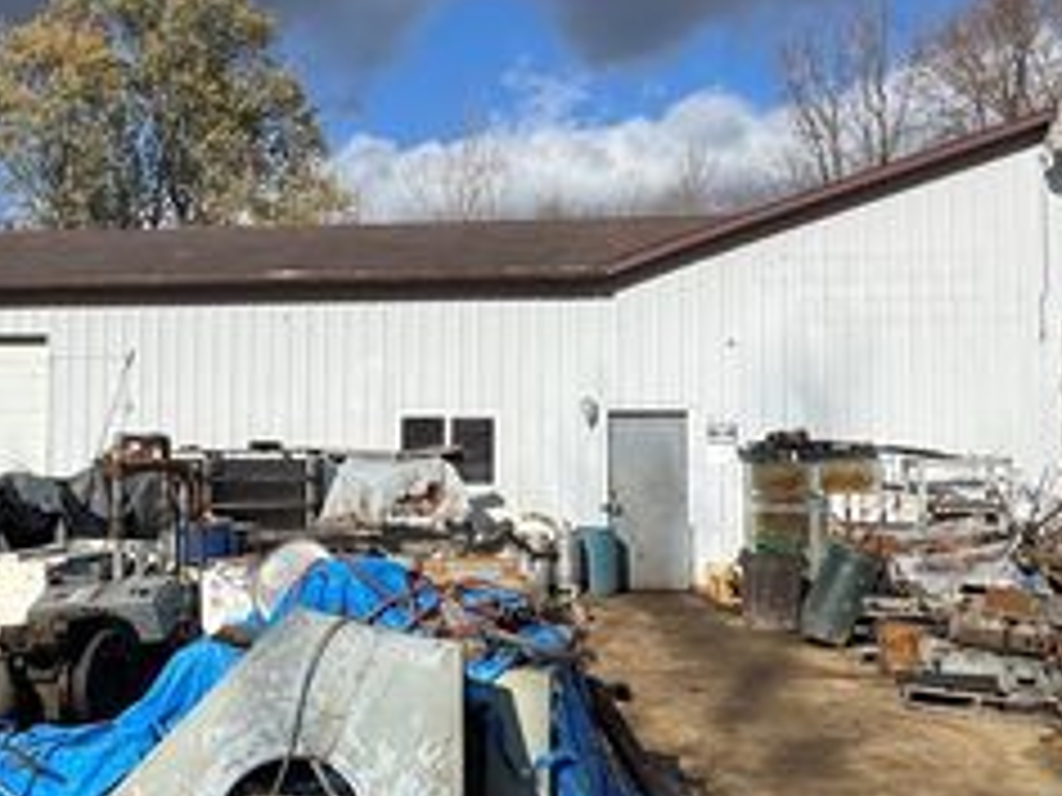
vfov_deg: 37.7
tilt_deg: +3.4
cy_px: 409
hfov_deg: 48.9
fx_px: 1166
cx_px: 464
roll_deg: -0.1
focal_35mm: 38
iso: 40
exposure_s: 1/3906
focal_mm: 2.22
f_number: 2.2
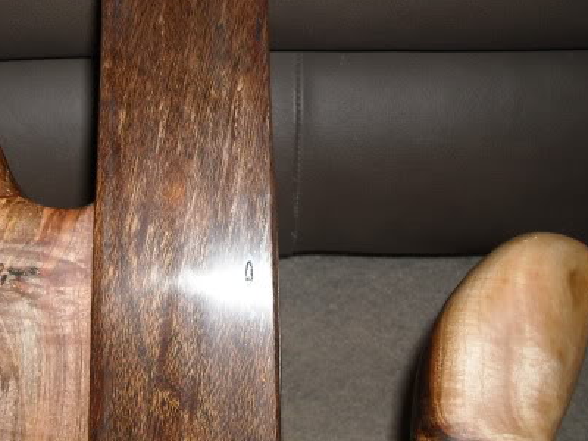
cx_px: 162
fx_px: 951
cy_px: 182
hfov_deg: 33.8
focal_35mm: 56
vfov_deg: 26.1
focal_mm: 5.7
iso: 200
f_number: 2.8
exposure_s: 1/60
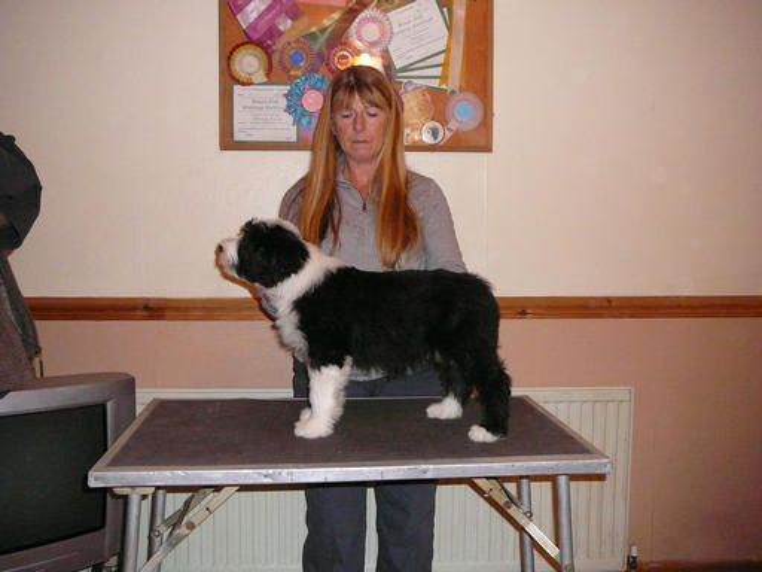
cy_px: 286
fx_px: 770
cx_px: 381
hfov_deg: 52.6
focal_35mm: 35
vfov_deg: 40.7
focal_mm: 5.2
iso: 400
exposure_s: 1/30
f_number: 2.8
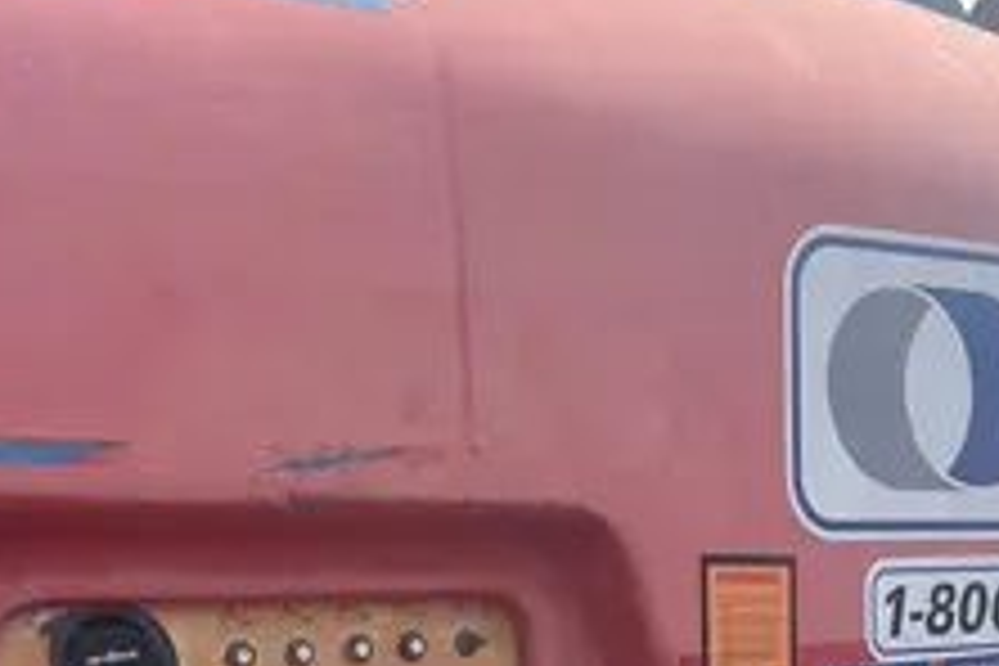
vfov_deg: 18.8
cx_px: 549
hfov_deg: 30.1
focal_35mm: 67
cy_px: 866
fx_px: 1859
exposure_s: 1/1175
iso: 50
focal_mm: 5.1
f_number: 1.6
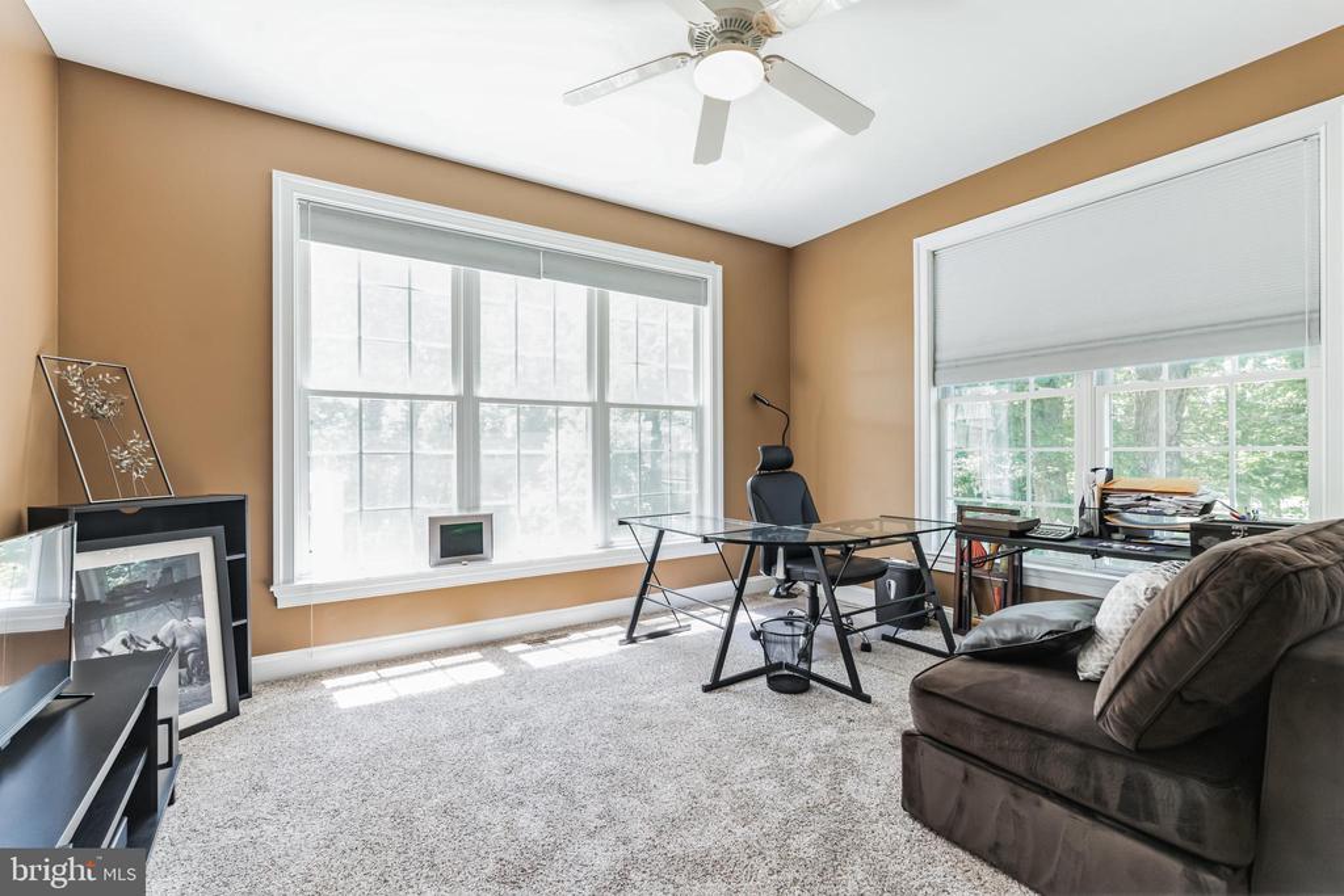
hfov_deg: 95.0
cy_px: 448
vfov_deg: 72.1
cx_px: 672
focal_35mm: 16
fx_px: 616
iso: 400
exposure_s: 1/10
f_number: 8
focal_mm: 16.5
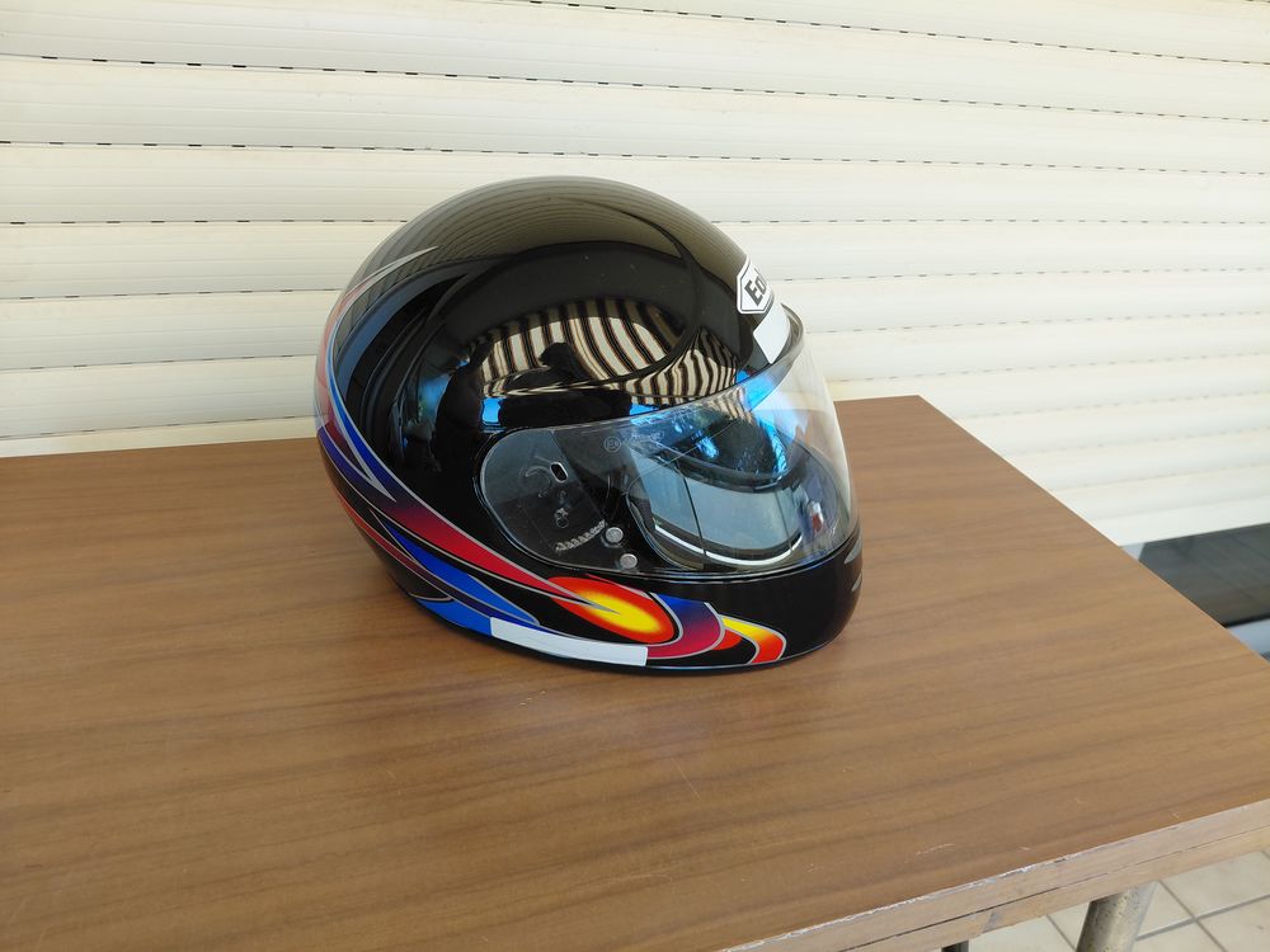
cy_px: 476
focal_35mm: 25
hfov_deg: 69.4
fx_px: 917
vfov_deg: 54.9
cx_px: 635
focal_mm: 4.69
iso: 50
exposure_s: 1/177
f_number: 1.8
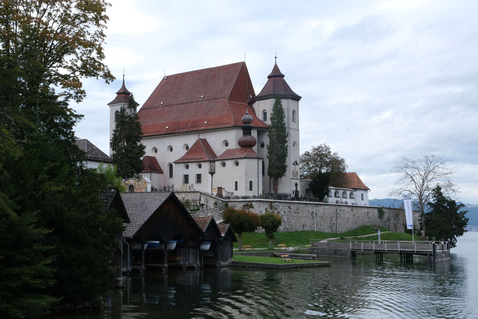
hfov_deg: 40.3
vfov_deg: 27.5
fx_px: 651
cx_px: 239
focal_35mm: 49
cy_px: 160
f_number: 18
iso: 400
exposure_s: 1/50
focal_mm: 32.5
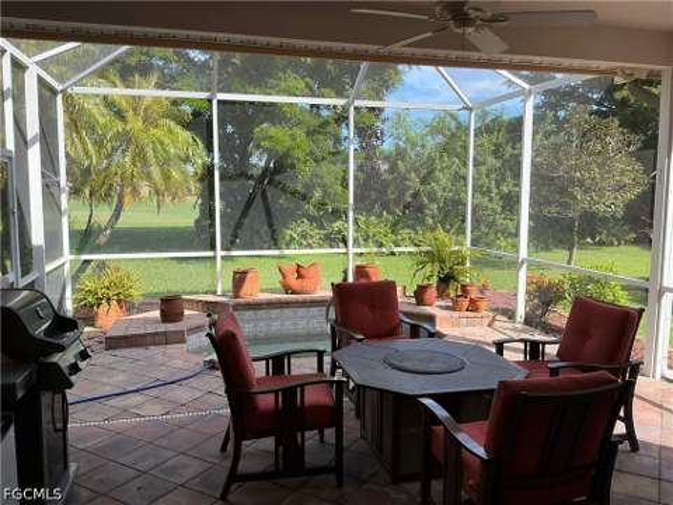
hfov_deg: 63.4
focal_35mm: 28
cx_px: 336
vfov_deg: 49.7
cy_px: 252
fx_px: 544
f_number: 1.8
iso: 25
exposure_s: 1/348
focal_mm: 3
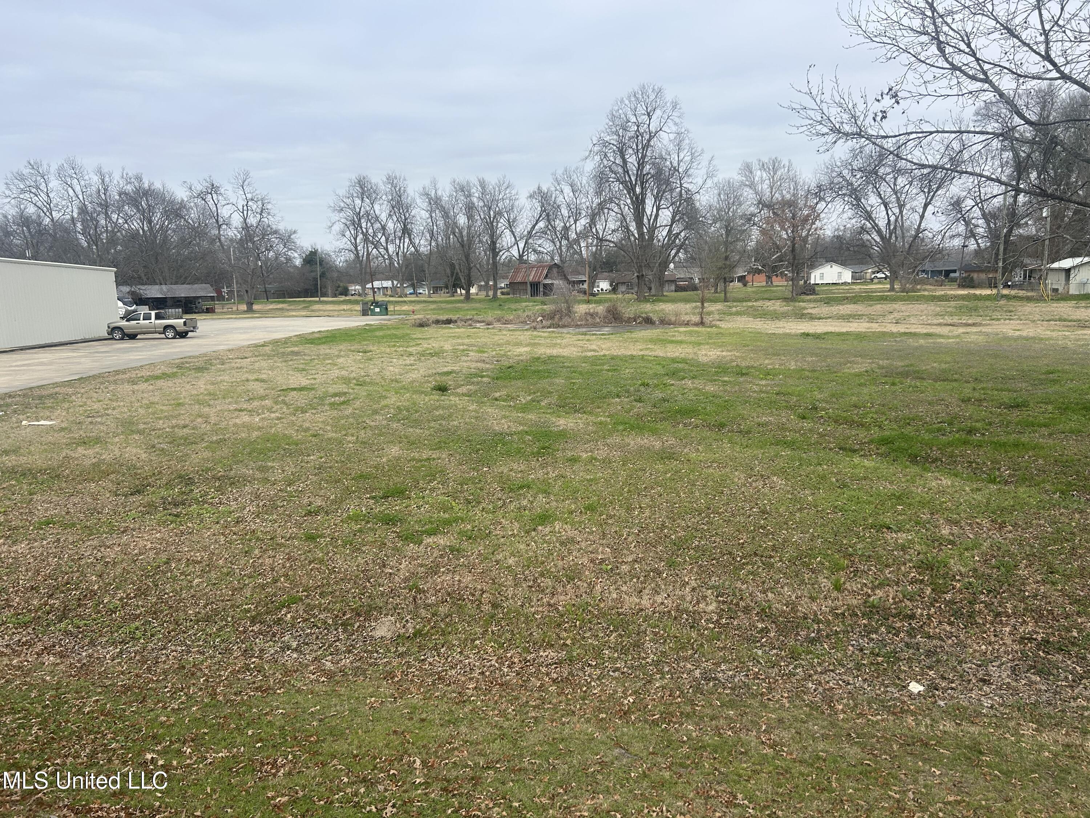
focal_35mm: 26
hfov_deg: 67.3
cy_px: 409
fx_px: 819
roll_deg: +2.5
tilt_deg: -8.7
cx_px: 545
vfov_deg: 53.1
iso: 50
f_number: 1.5
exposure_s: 1/3165
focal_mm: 5.7
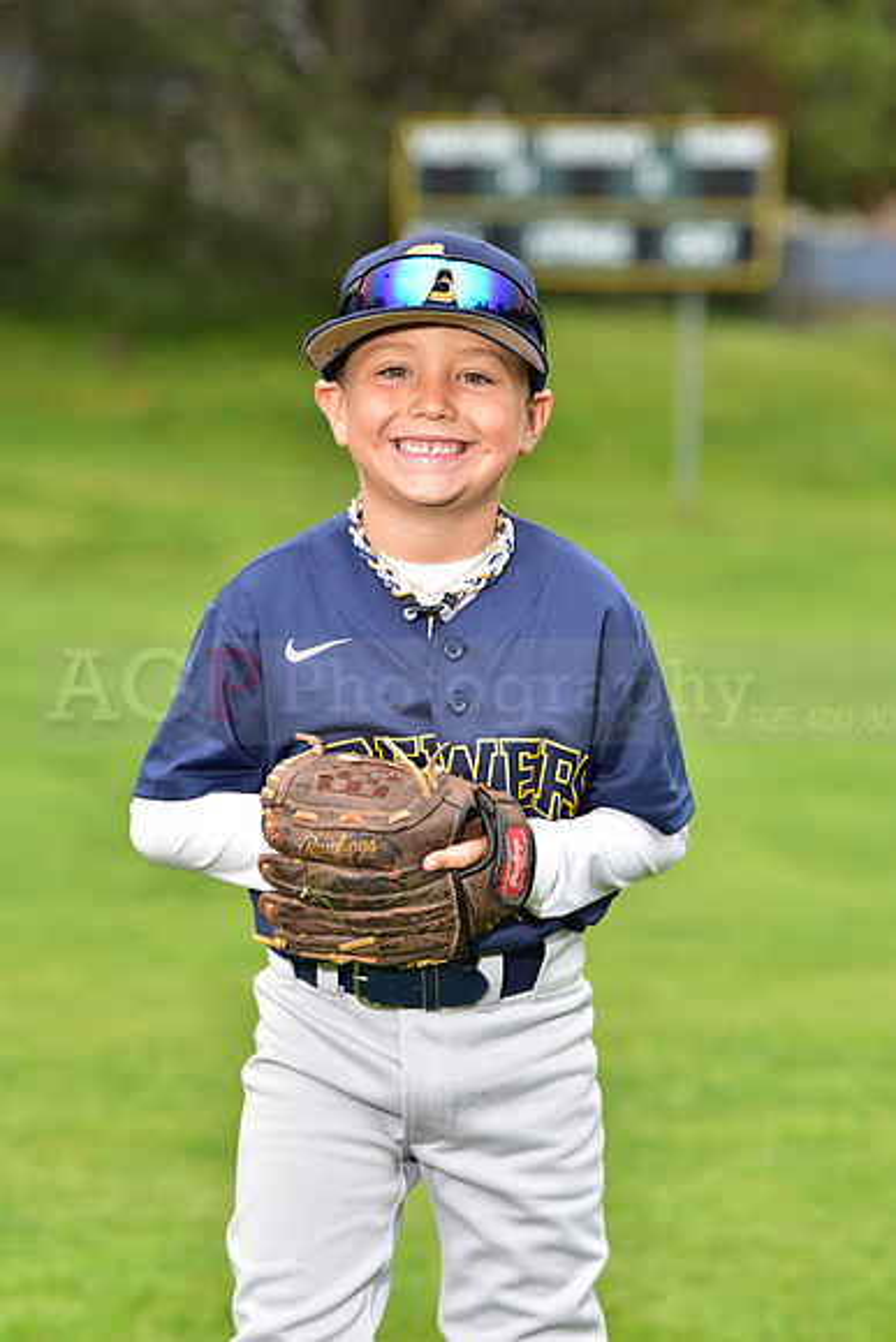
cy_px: 671
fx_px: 5596
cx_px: 448
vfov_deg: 13.7
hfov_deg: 9.2
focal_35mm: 150
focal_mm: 150
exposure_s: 1/250
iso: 400
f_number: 5.6
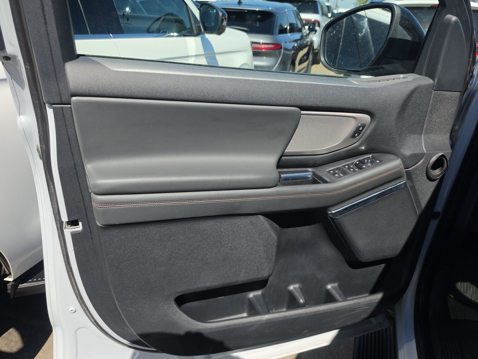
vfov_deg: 58.9
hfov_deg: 73.9
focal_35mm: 23
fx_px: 318
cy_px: 180
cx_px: 239
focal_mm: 6.5
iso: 64
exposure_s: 1/4649
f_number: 1.4
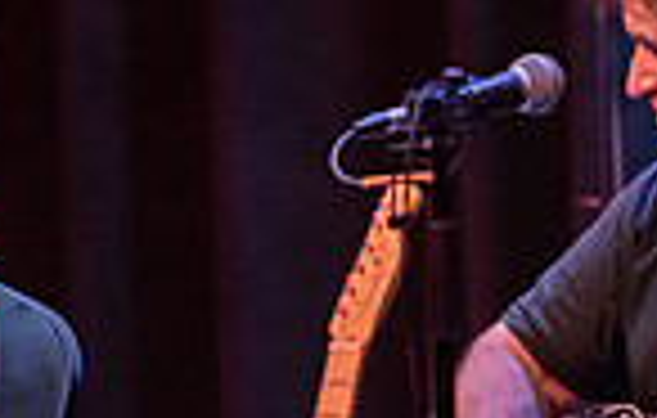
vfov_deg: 1.8
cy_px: 451
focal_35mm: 736
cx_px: -21
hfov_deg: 2.8
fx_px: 13250
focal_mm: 160
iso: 1600
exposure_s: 1/160
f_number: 3.2
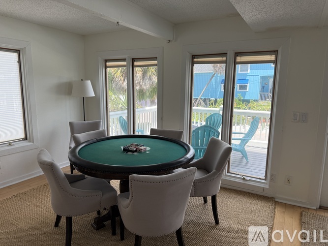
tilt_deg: -8.9
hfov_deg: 71.6
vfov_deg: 56.8
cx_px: 164
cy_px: 123
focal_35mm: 24
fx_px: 227
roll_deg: -0.3
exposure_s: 1/1032
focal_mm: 6.76
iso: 100
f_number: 1.78
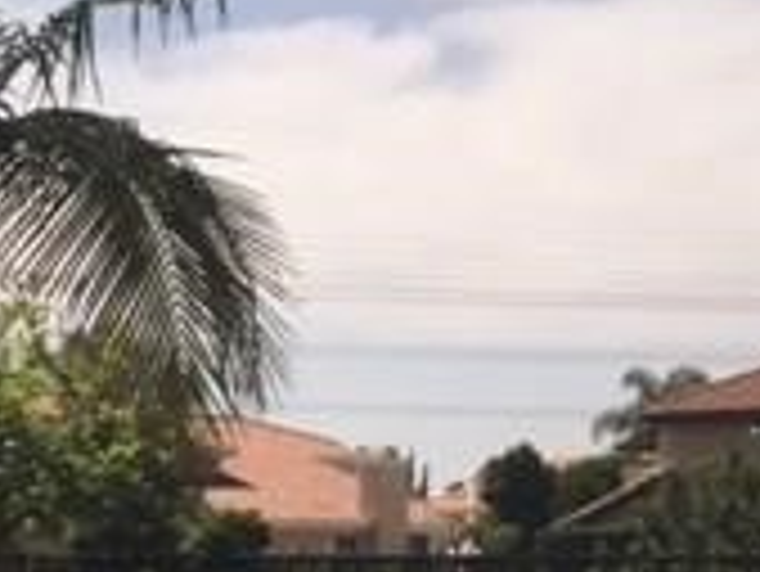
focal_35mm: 110
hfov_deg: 15.2
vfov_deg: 13.2
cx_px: -652
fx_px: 2417
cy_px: 662
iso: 40
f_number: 2.2
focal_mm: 4.15
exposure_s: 1/2639
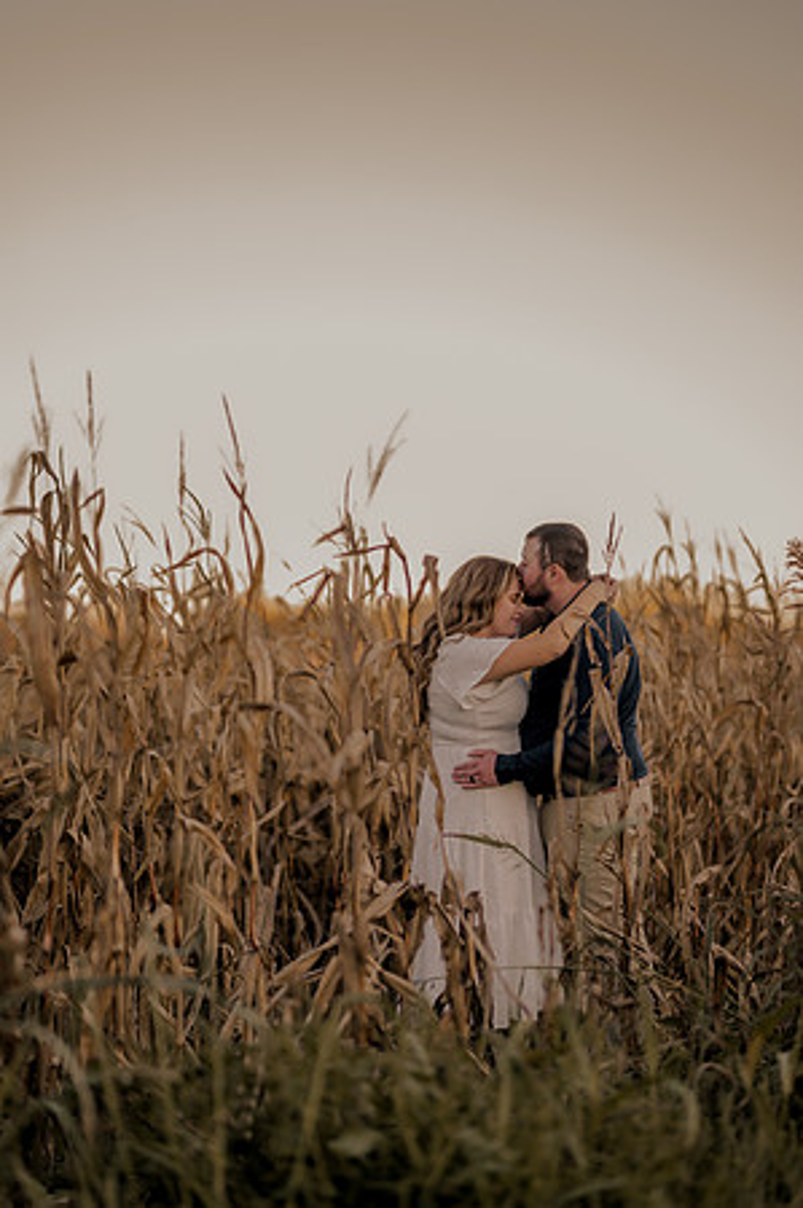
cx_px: 402
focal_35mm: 85
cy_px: 604
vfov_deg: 23.9
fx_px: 2850
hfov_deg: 16.0
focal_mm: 85
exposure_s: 1/320
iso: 50
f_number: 1.4
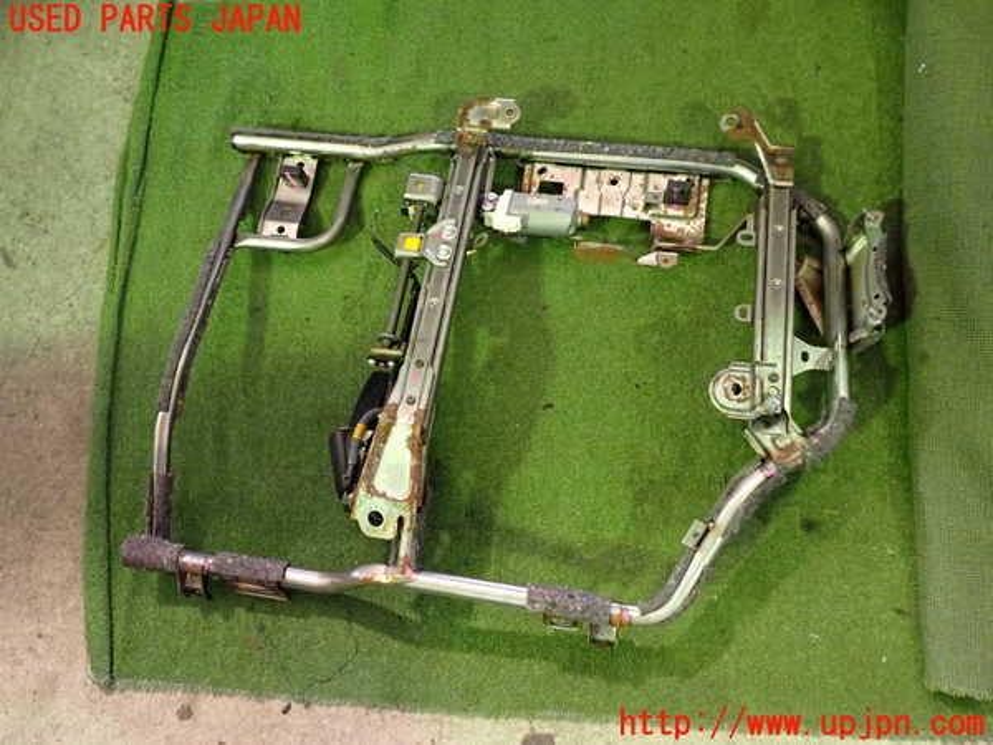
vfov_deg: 46.8
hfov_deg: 60.0
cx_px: 496
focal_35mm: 30
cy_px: 372
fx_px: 861
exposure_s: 1/30
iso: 800
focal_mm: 5.4
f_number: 2.3
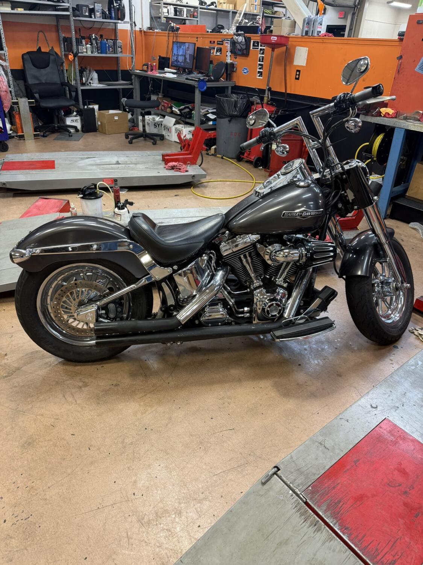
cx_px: 212
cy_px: 282
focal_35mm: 24
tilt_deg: -30.4
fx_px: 391
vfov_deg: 71.6
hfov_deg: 56.8
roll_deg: -4.0
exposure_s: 1/60
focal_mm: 6.76
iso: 160
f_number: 1.78
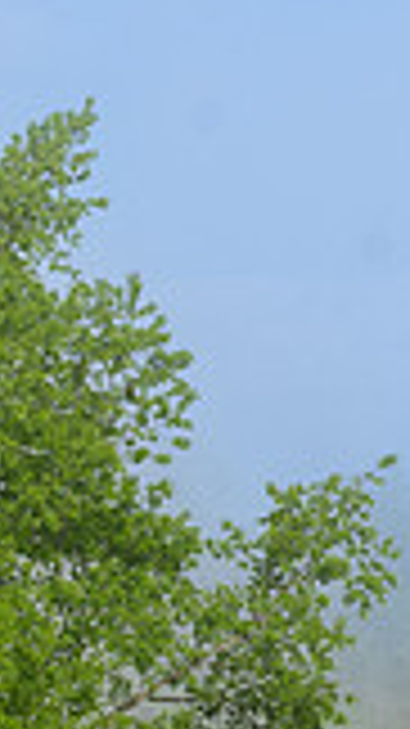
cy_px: 637
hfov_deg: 3.6
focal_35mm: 338
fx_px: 6539
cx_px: 405
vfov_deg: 6.4
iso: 100
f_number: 9
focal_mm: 60
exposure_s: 1/320
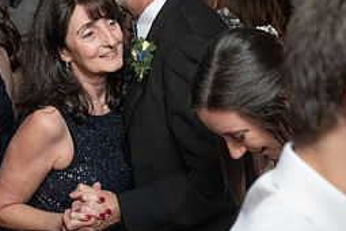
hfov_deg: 22.2
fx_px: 875
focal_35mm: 91
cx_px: 102
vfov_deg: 15.0
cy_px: 63
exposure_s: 1/200
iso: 2000
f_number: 5
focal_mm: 40
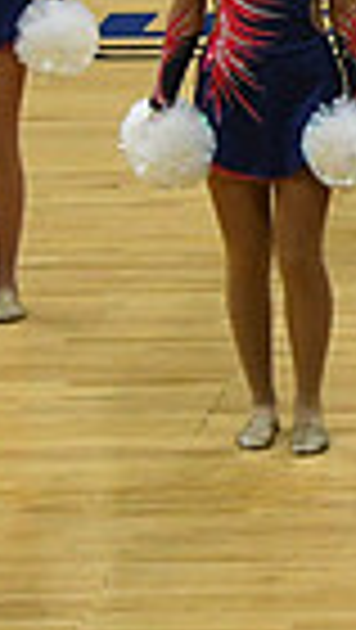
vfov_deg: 4.7
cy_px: -16
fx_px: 7617
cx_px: 1203
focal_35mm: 455
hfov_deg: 2.6
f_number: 4
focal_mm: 70
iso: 4000
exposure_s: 1/500
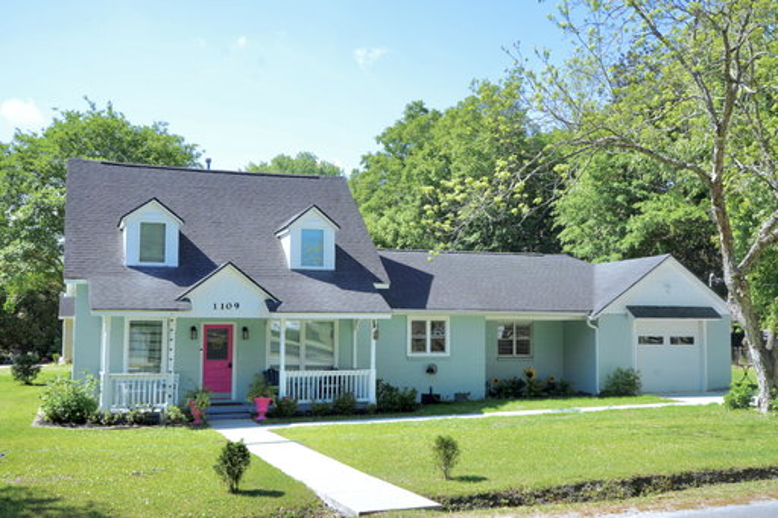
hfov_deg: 50.7
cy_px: 259
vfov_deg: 35.0
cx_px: 389
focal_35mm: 38
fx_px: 821
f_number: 8
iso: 100
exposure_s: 1/125
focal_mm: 38
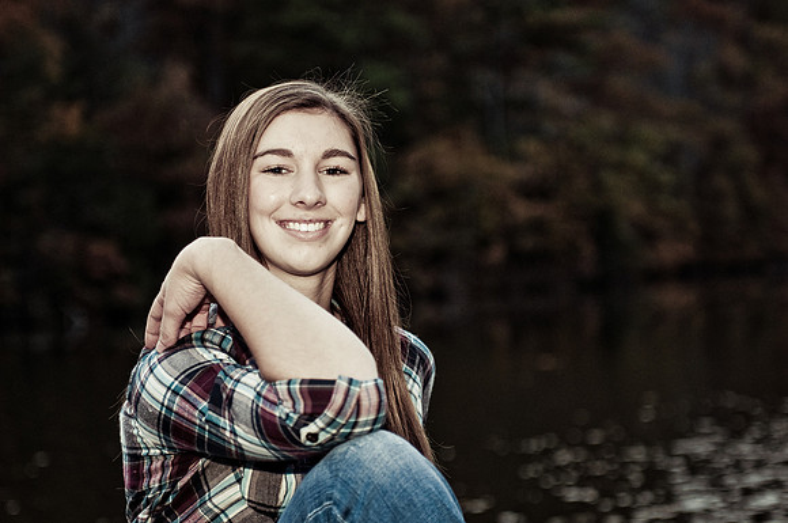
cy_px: 262
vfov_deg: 13.0
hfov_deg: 19.5
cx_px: 394
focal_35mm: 105
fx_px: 2295
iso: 100
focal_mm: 70
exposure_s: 1/60
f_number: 2.8
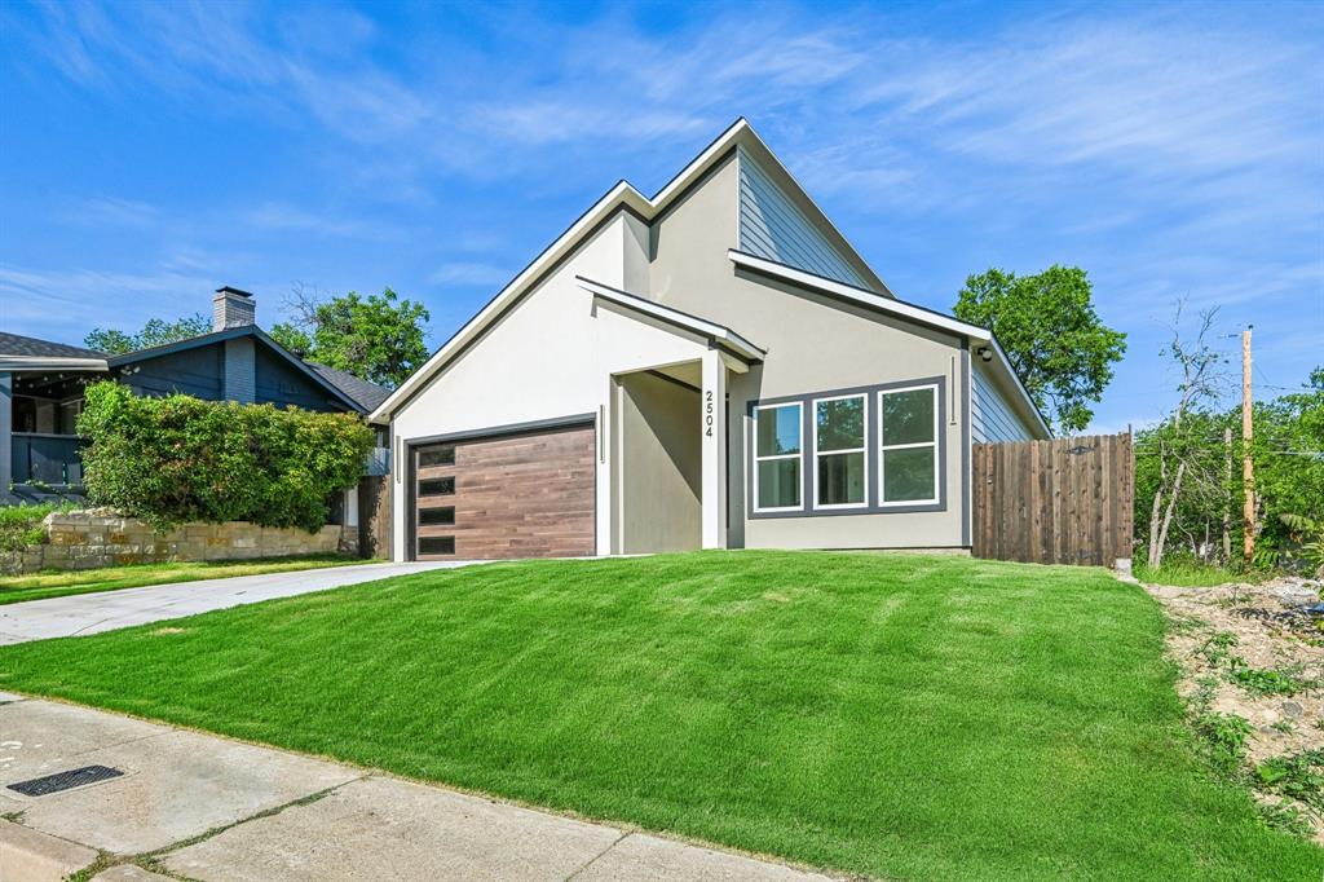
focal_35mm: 20
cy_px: 441
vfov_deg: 61.9
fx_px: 735
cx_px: 662
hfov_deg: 84.0
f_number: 8
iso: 400
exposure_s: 1/1600
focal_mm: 20
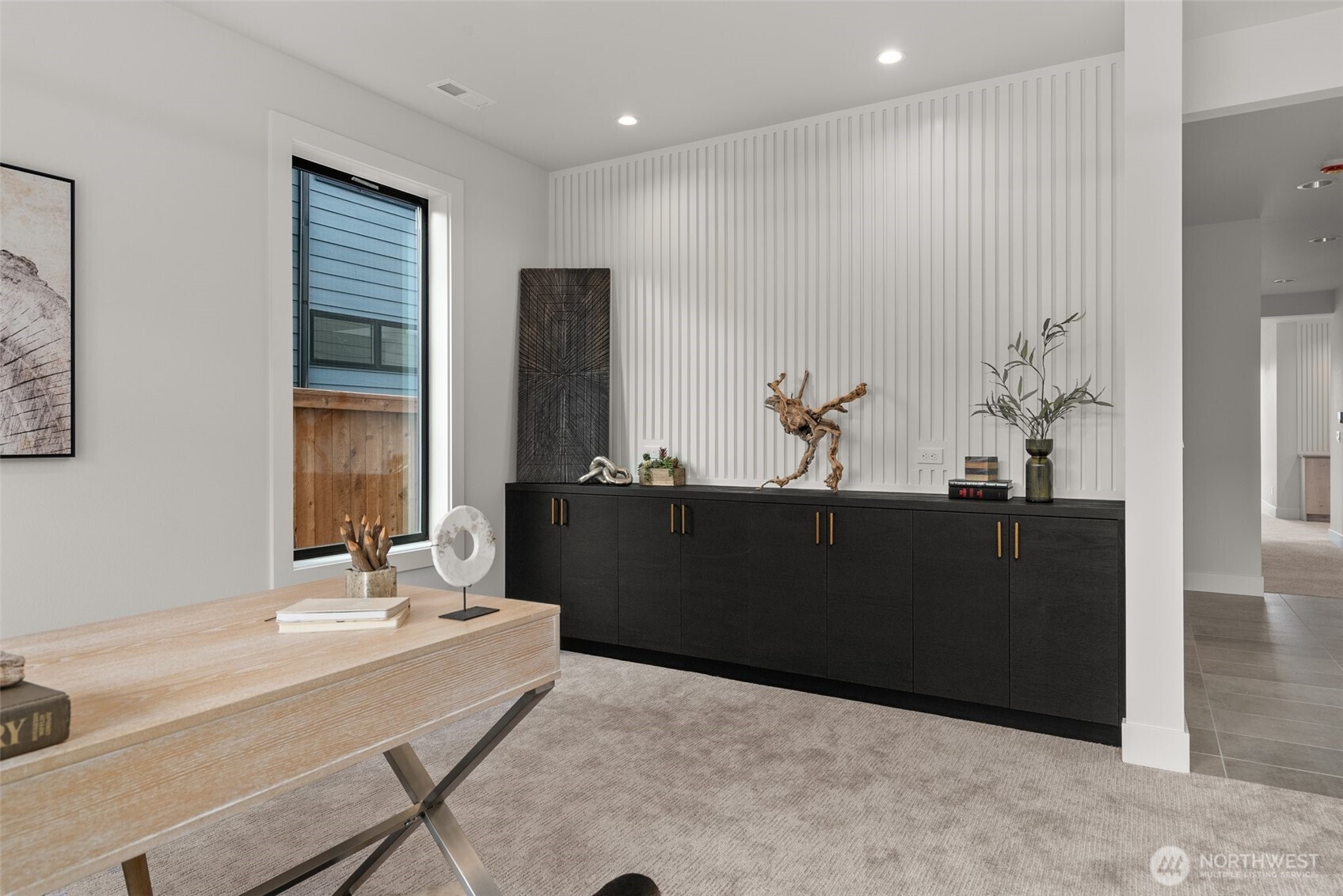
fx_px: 784
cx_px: 672
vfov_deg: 59.5
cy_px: 448
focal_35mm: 21
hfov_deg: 81.2
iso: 500
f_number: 8
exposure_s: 1/6
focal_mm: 21
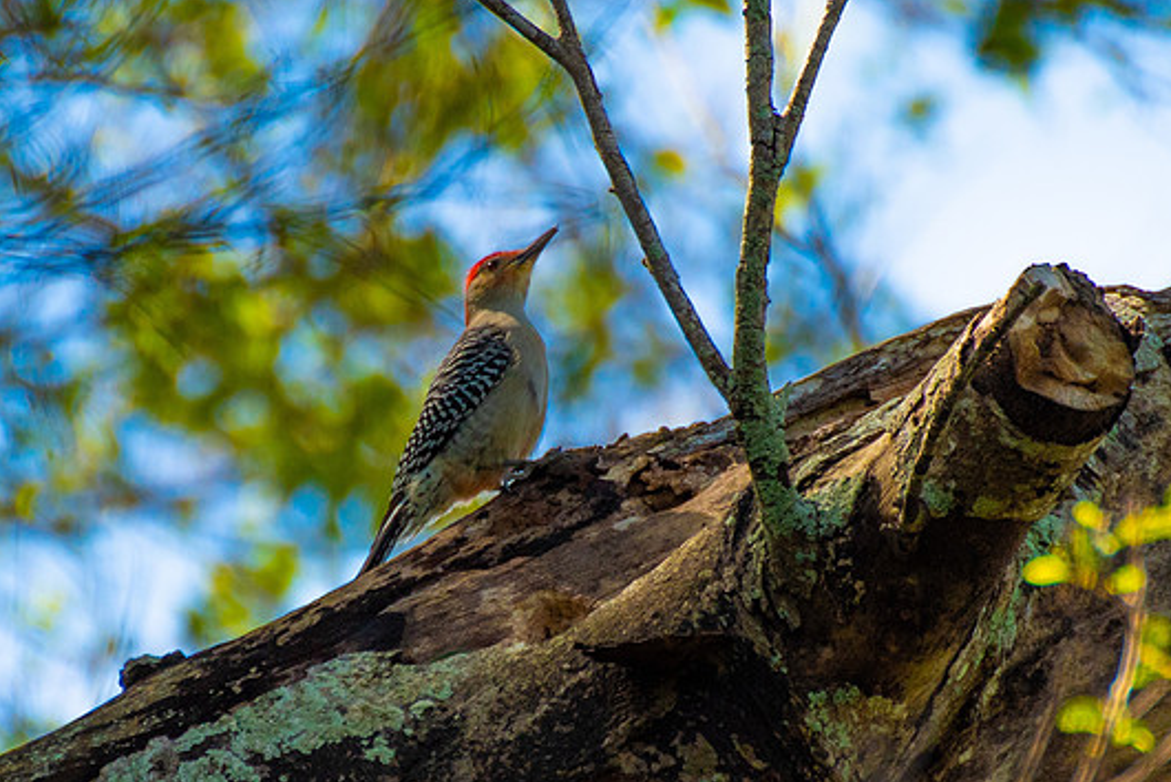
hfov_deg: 1.9
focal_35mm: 1096
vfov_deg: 1.3
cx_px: 474
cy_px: 427
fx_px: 35668
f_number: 5.6
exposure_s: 1/800
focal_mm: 300
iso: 100
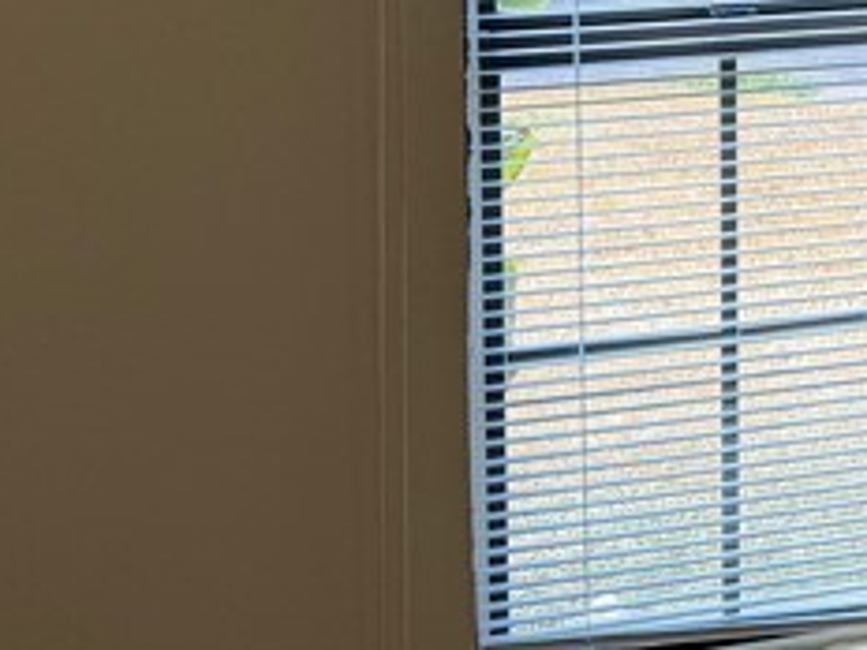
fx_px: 2655
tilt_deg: -1.4
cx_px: 1476
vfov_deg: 13.4
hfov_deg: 16.2
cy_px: -224
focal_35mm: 106
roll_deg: -0.4
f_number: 1.78
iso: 80
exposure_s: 1/170
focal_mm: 6.76
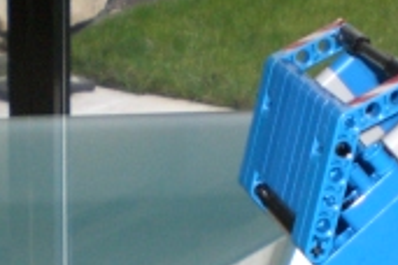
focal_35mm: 148
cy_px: 386
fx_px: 1636
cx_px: 151
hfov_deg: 13.9
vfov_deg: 9.1
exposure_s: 1/60
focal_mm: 6.3
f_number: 3.1
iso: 200
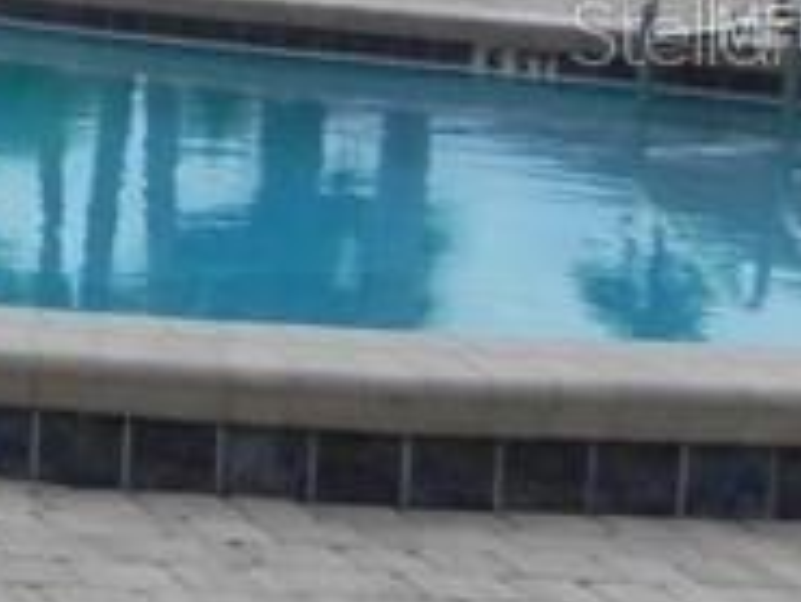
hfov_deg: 11.1
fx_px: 3334
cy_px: 30
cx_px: -1238
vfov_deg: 10.2
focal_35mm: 144
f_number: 8
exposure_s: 1/452
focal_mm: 4.6
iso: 160
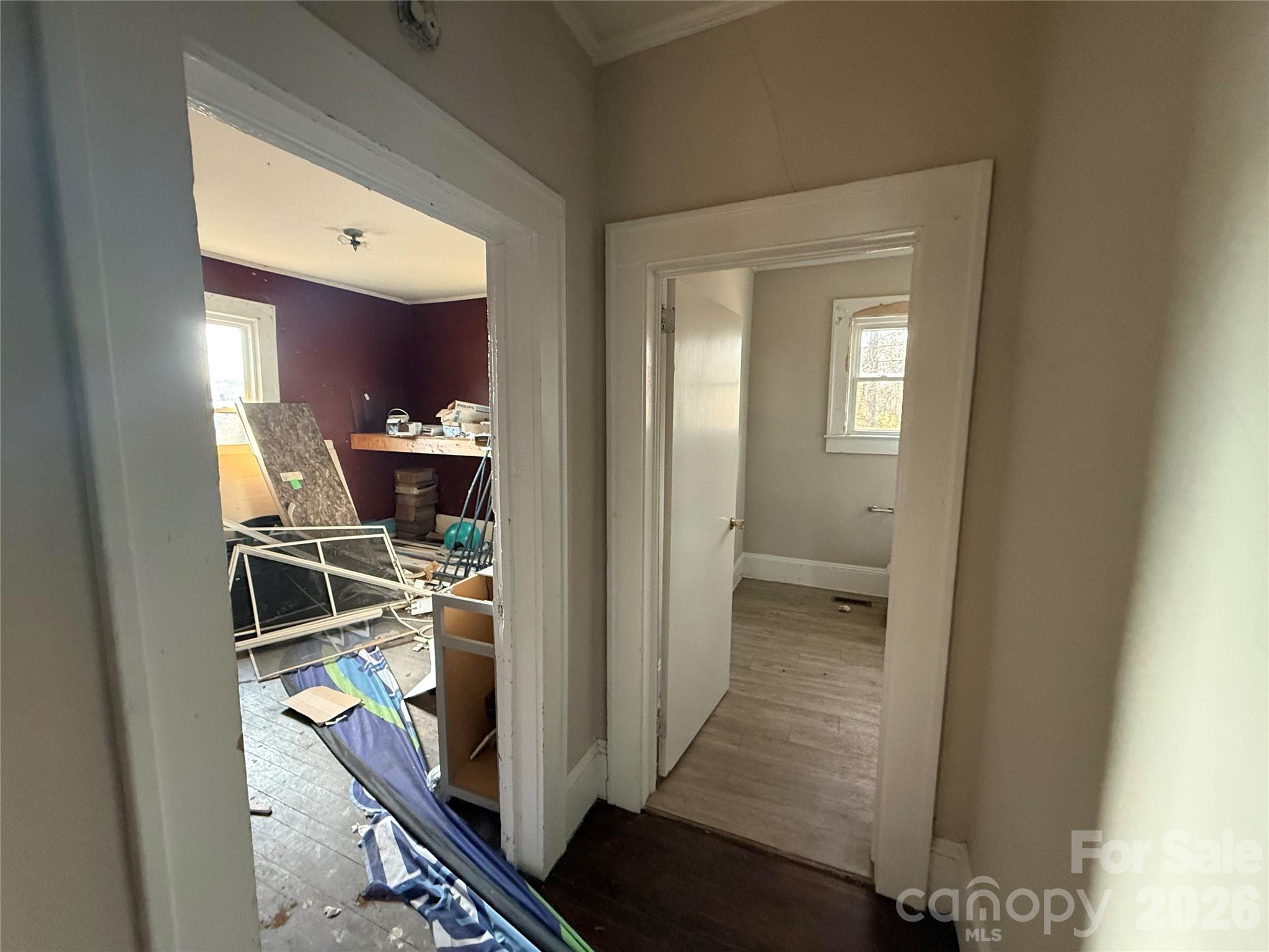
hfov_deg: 102.1
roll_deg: +0.4
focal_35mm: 14
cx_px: 634
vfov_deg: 85.7
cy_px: 476
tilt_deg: -7.6
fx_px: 513
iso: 500
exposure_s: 1/60
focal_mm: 2.22
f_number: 2.2
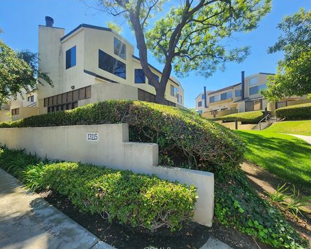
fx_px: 129
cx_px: 151
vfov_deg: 88.0
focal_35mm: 14
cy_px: 127
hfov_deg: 100.6
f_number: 2.2
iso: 50
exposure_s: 1/823
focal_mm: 2.2
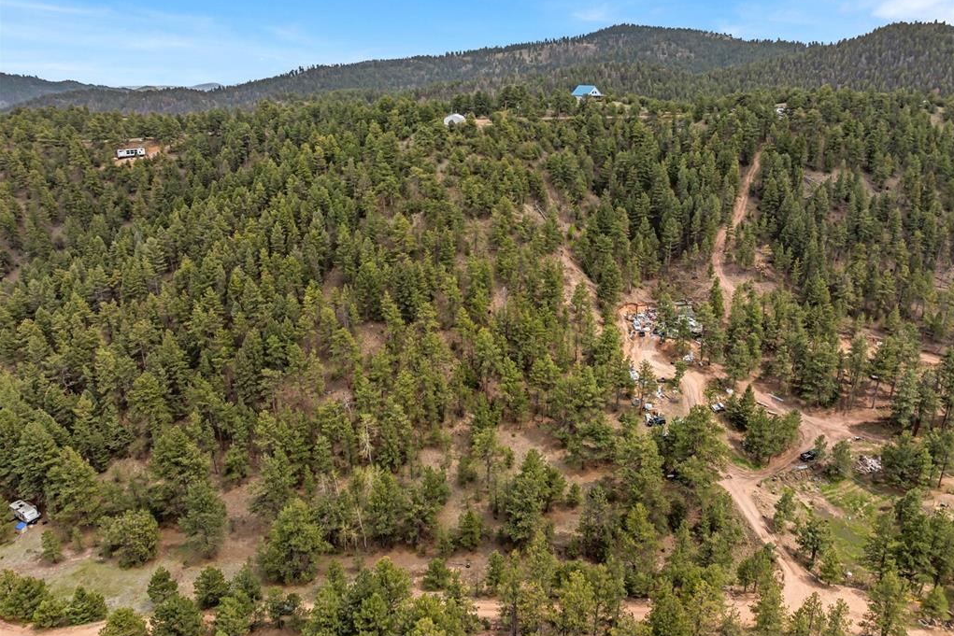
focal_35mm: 25
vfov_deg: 51.2
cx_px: 477
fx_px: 663
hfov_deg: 71.5
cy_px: 286
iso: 120
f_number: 2.8
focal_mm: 12.29
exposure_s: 1/160
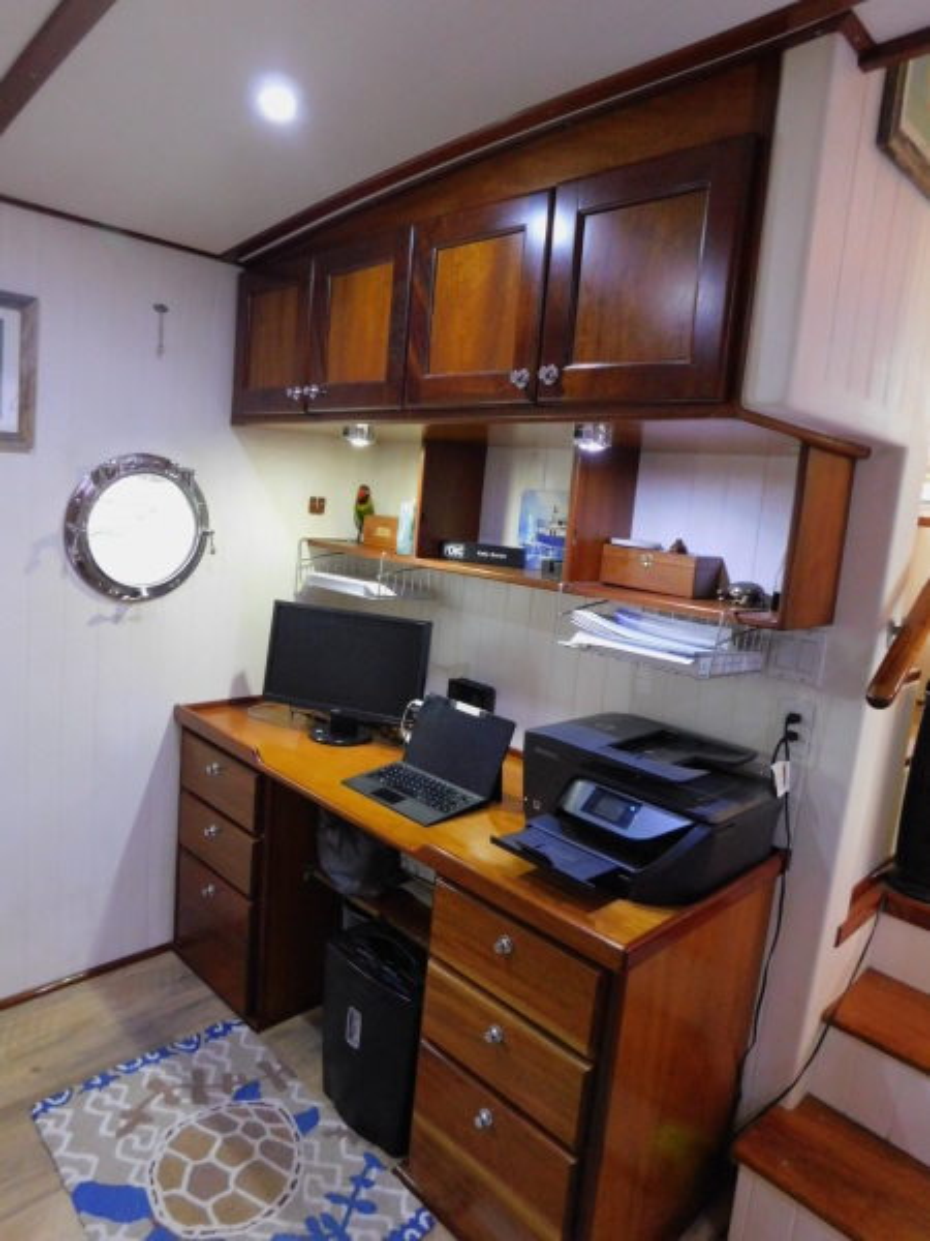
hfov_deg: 58.9
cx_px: 465
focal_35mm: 23
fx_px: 824
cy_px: 620
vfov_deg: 73.9
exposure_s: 1/8
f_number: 3
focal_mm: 4
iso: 800
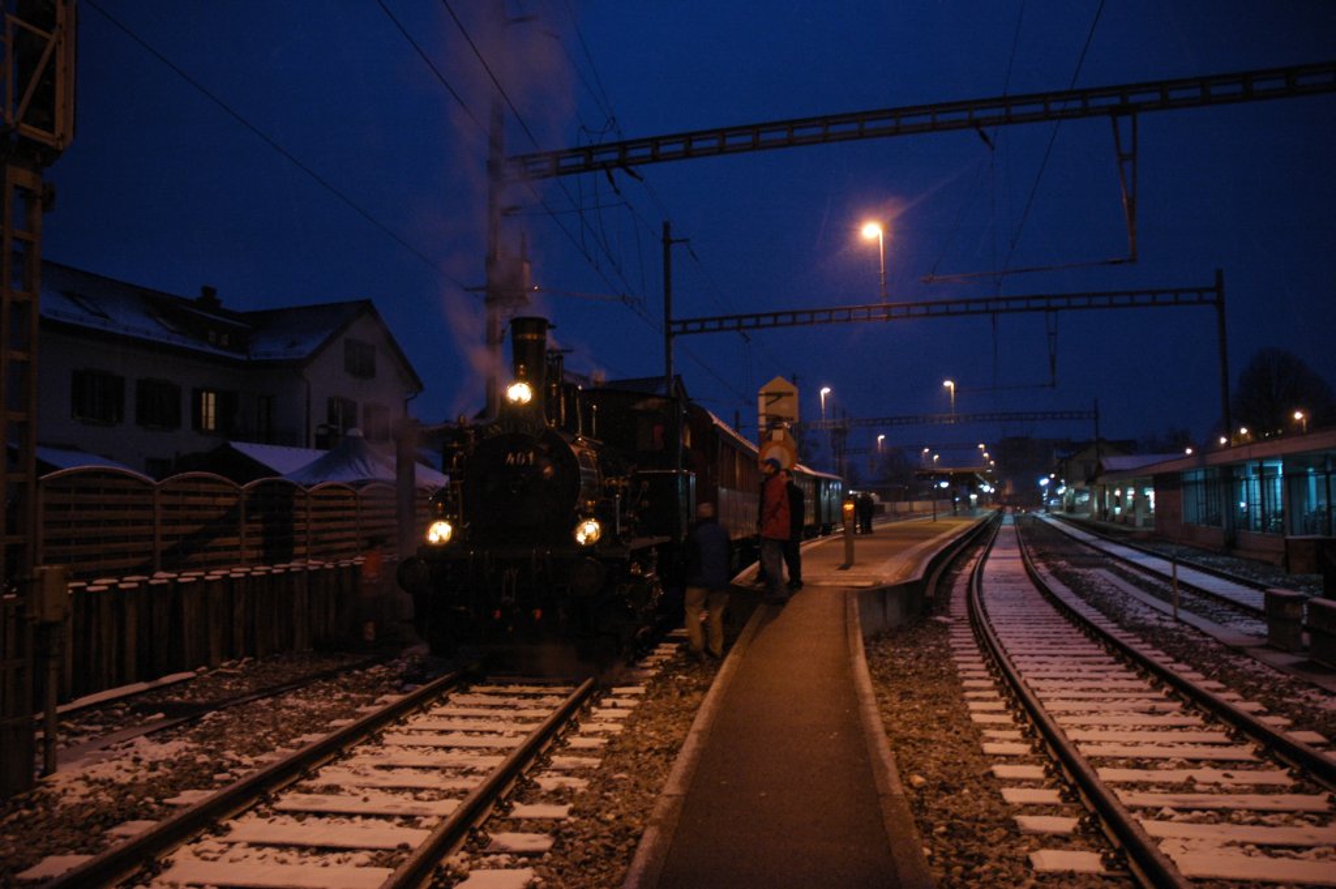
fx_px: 1001
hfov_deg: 67.4
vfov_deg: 47.9
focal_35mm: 27
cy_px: 444
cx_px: 668
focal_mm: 18
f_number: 3.5
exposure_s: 1/6
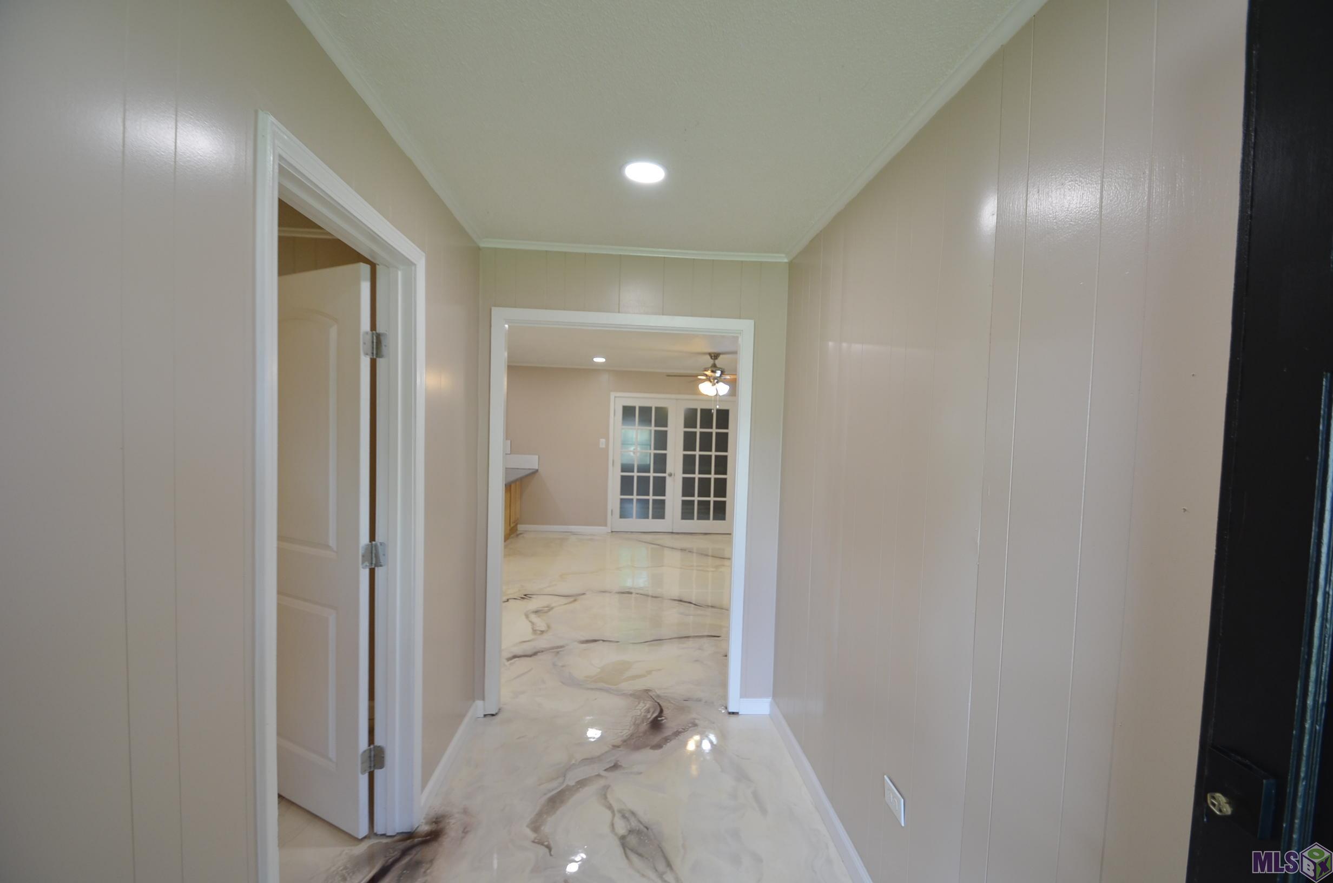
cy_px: 442
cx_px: 666
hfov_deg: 100.5
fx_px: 554
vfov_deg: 77.1
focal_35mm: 15
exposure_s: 1/80
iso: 400
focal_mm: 10
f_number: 4.5
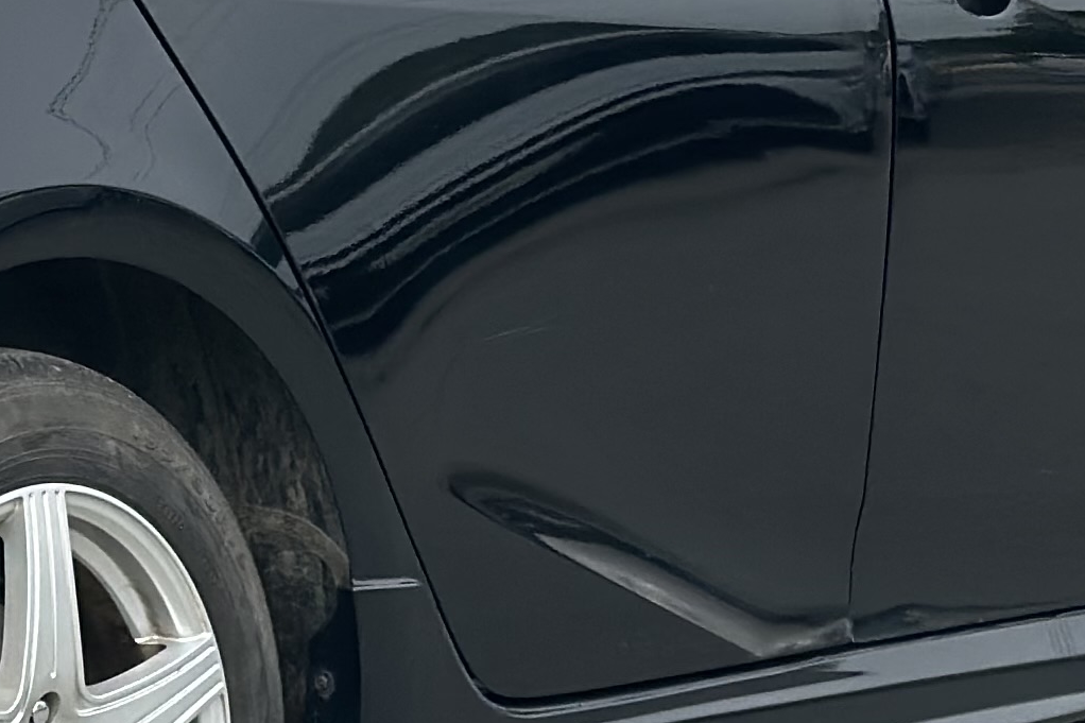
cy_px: 617
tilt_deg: -7.8
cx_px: -207
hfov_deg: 10.3
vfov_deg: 7.0
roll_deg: +3.5
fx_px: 5936
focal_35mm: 197
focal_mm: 6.86
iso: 80
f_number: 1.78
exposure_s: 1/1339
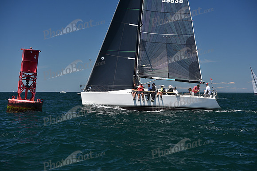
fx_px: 500
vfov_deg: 19.5
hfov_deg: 28.8
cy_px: 86
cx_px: 128
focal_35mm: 70
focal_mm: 70
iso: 250
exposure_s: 1/800
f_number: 5.6
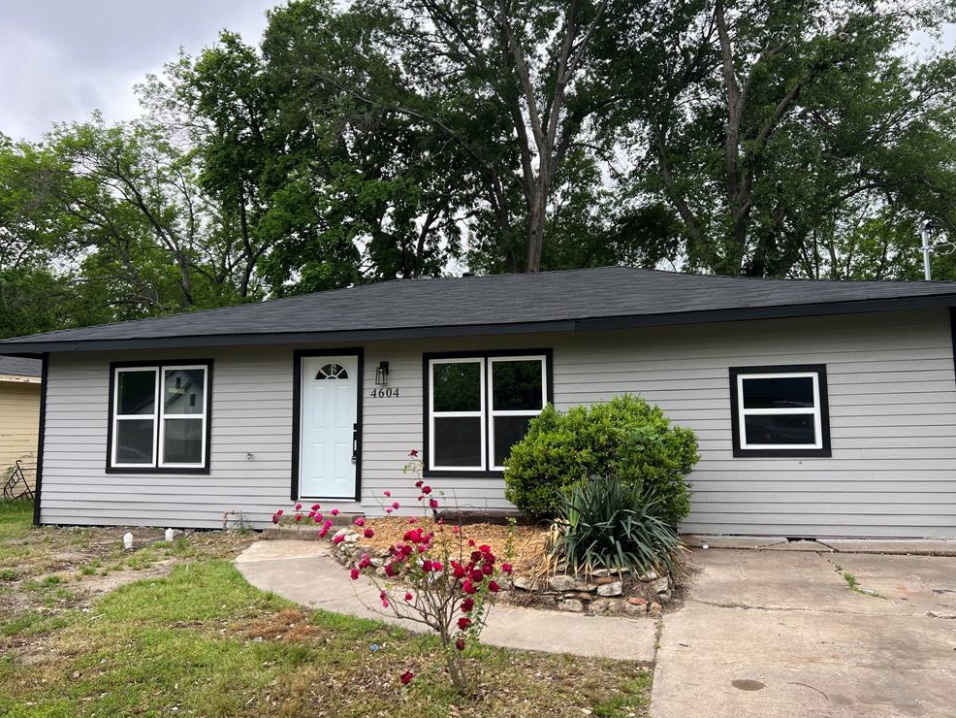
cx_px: 491
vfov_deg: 51.4
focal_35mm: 27
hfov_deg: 65.3
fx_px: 746
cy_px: 352
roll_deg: +0.6
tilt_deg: +5.2
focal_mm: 5.7
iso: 50
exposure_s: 1/439
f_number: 1.5
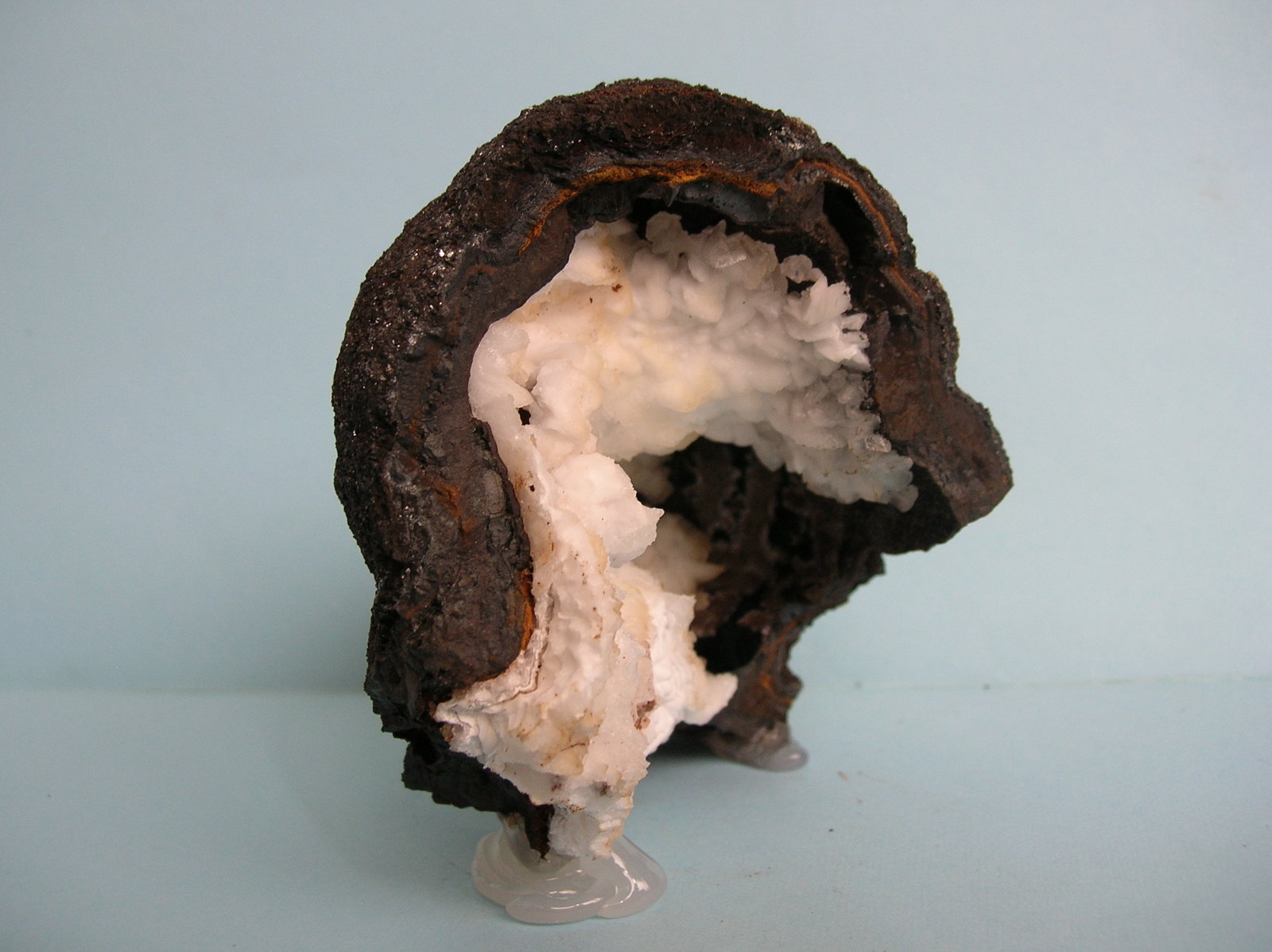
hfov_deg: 51.4
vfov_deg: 39.6
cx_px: 636
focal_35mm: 36
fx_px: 1322
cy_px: 476
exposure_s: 1/49.1
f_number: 2.7
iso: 50
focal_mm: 6
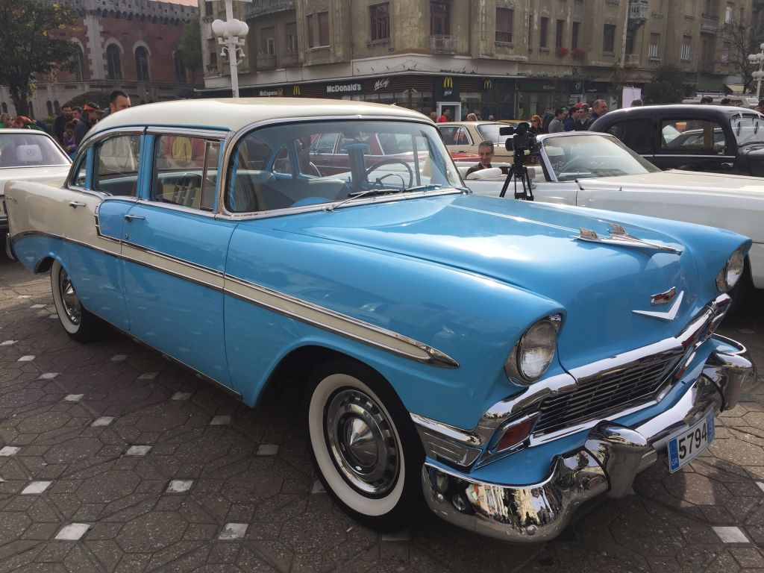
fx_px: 640
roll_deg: +1.7
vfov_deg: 48.2
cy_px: 286
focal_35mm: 29
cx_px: 382
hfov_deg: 61.7
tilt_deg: -14.5
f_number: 2.2
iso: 32
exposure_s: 1/1883
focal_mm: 4.15
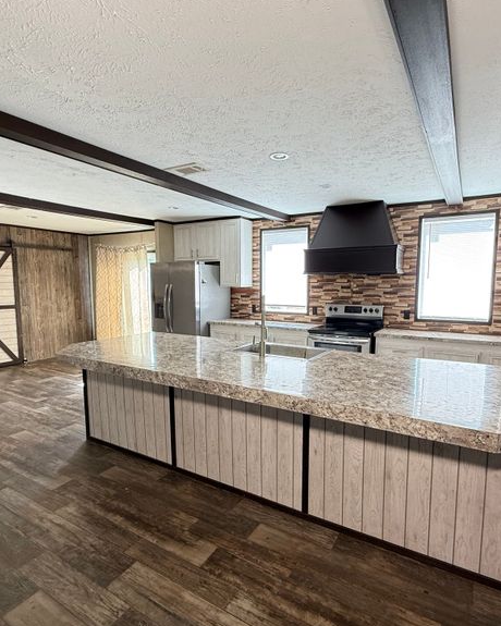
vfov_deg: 83.3
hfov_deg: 70.6
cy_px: 320
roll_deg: -0.1
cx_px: 279
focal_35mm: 19
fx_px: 352
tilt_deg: -5.7
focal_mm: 2.22
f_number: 2.2
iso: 200
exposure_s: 1/99
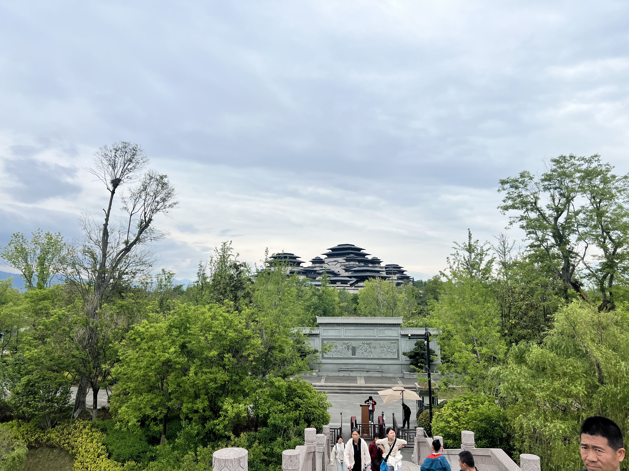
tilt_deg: +7.0
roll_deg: +0.4
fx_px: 472
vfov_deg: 53.1
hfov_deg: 67.3
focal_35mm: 26
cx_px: 314
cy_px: 236
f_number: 1.5
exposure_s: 1/3968
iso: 50
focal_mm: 5.7
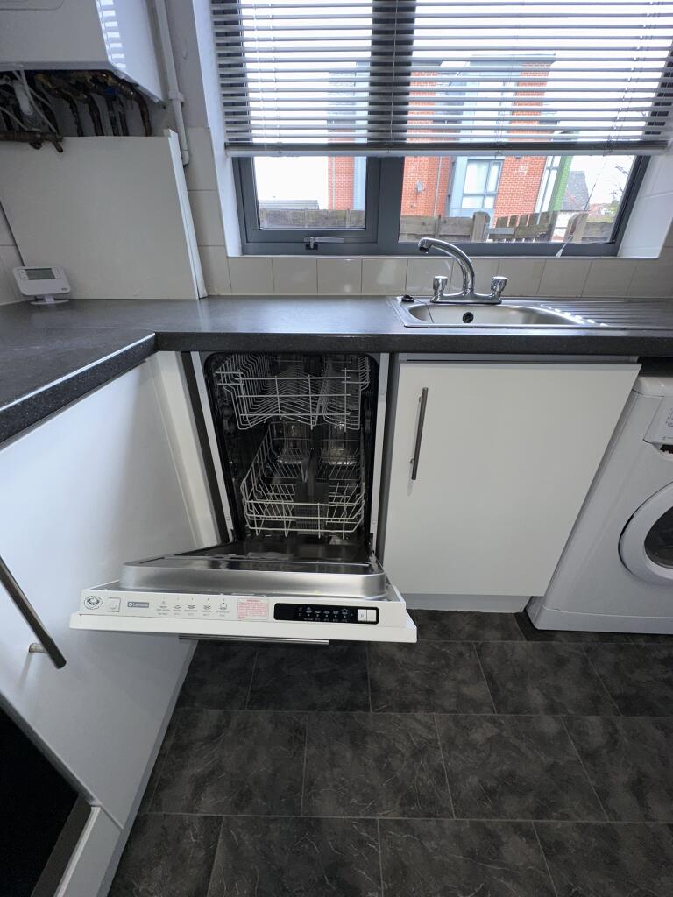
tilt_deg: -29.2
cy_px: 448
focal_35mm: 14
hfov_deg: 85.7
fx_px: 363
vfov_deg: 102.1
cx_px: 336
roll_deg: +0.8
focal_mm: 2.22
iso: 32
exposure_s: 1/124
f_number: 2.2
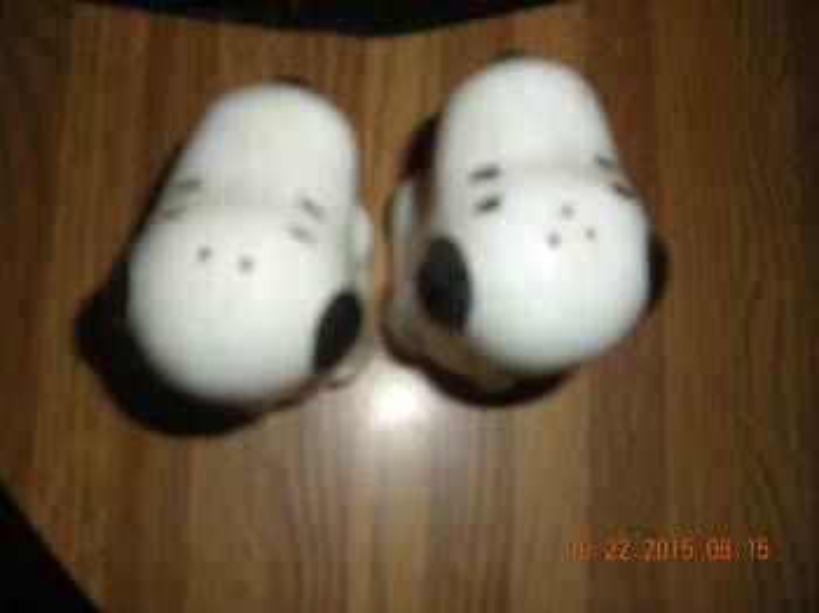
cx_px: 410
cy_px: 306
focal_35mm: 37
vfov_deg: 38.6
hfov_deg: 50.2
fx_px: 875
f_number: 2.8
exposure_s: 1/60
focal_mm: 7.9
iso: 64
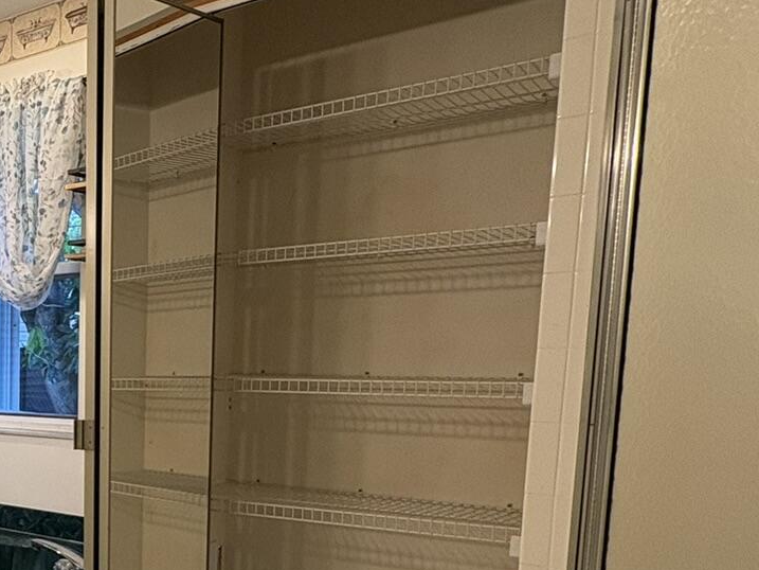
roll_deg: +1.3
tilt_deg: -8.2
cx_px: -122
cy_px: 466
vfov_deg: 34.7
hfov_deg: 37.2
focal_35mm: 40
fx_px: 877
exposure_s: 1/60
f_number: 2.2
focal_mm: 2.22
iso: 160
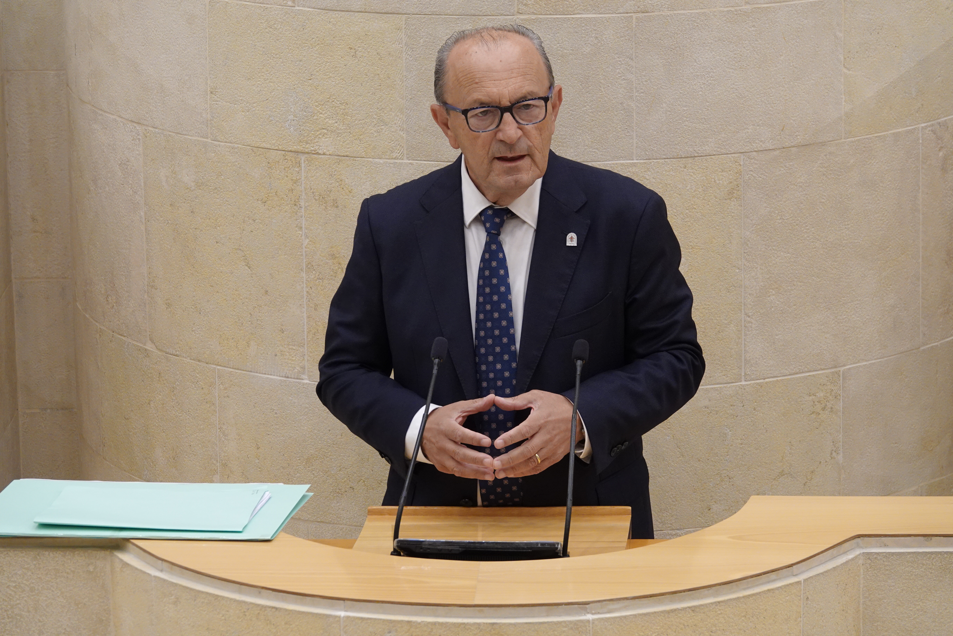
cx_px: 476
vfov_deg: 7.5
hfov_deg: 11.2
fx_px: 4871
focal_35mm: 184
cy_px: 318
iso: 800
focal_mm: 67.46
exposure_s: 1/30
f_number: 4
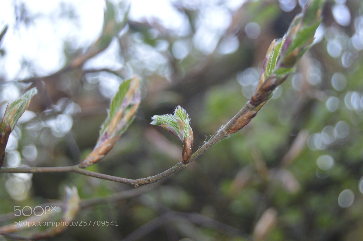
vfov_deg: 19.7
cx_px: 182
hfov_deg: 29.3
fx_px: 695
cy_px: 120
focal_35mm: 69
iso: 500
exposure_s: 1/60
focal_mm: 46
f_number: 5.3
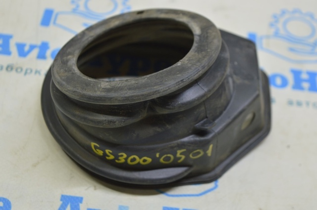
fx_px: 633
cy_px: 105
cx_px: 158
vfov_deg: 18.9
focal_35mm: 72
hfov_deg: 28.1
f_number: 5.6
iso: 400
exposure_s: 1/20
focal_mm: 48
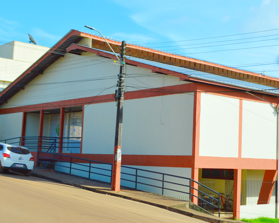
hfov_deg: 31.5
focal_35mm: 59
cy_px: 103
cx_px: 205
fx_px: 487
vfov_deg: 25.8
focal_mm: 24
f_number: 7.1
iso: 100
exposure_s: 1/400
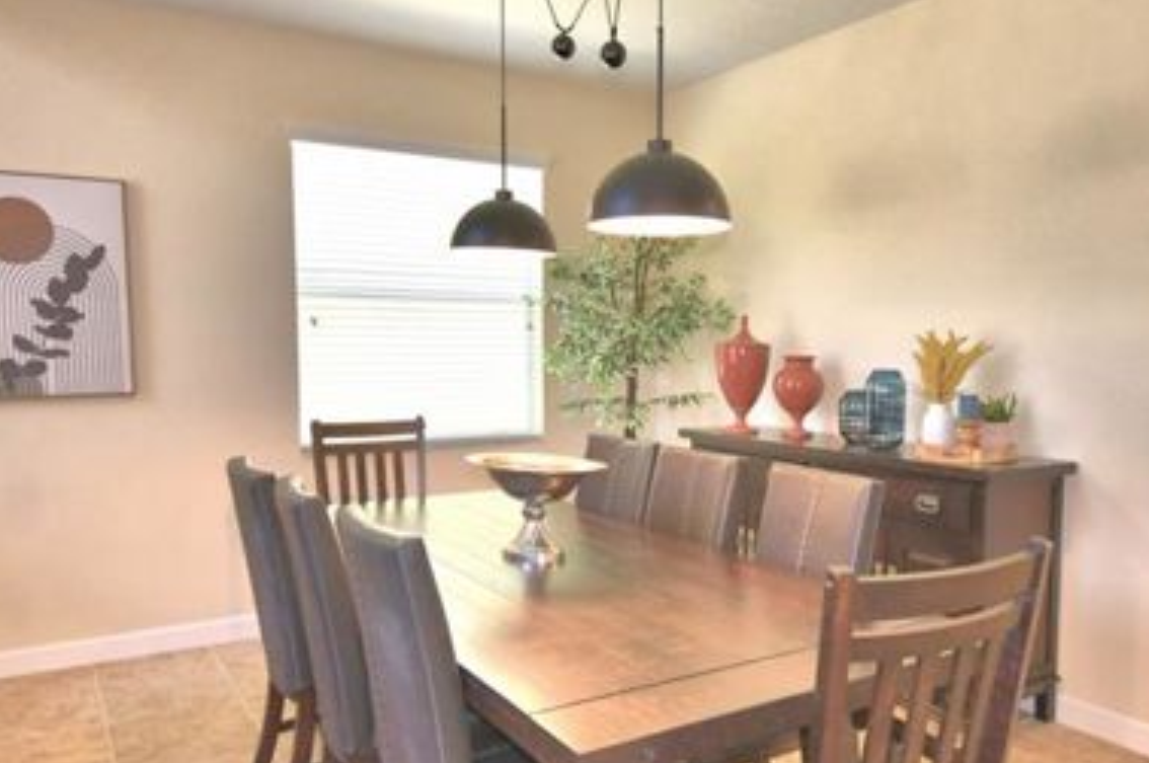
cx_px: 655
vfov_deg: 46.2
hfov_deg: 65.2
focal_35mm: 28
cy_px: 415
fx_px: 893
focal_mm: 10
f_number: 4.5
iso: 200
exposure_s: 1/30
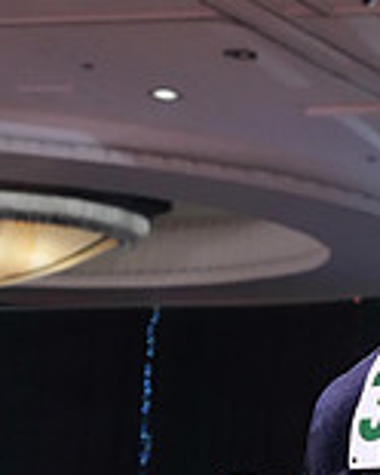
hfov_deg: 7.7
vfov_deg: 9.4
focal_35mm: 197
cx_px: 559
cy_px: 809
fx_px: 2769
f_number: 5.6
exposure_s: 1/320
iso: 5000
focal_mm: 56
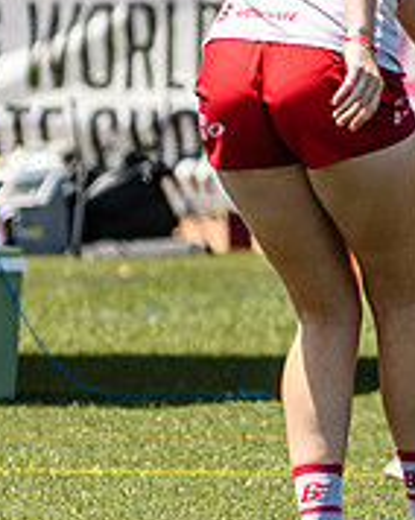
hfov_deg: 1.2
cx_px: 745
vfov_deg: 1.4
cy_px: 39
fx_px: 20608
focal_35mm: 1340
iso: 160
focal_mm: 200
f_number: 3.2
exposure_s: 1/2000
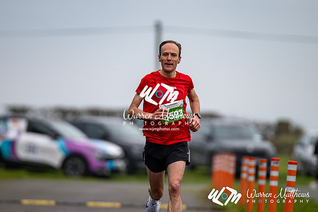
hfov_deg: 4.6
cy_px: 106
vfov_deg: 3.1
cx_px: 159
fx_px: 3973
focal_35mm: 450
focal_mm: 300
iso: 280
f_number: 2.8
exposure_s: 1/1600
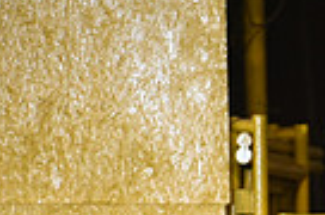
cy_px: 407
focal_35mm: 856
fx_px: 7710
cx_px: 674
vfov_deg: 1.6
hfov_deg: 2.4
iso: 2500
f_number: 2.8
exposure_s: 1/250
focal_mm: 200
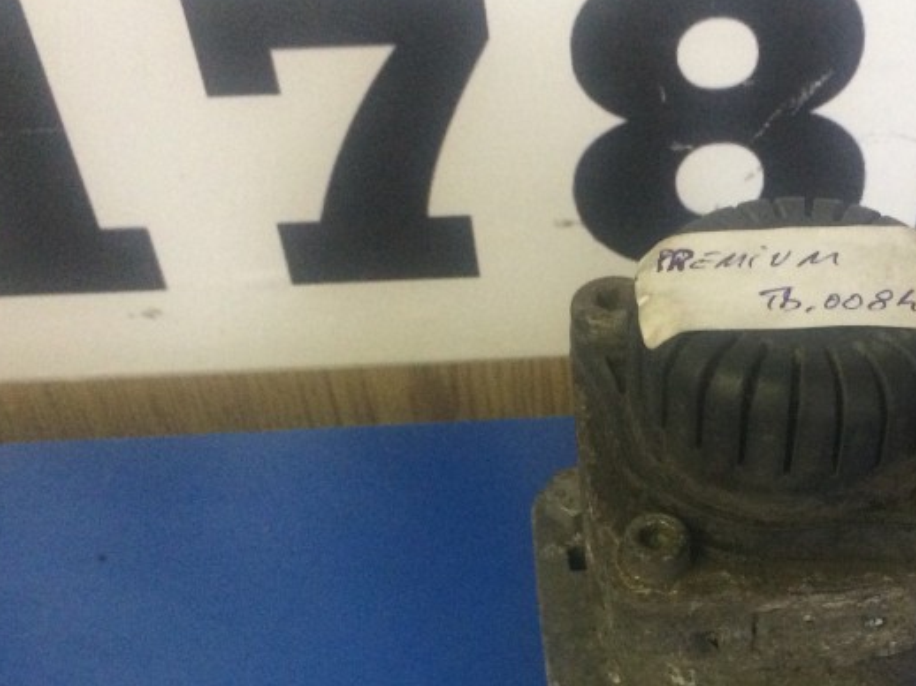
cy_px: 530
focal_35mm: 56
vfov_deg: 25.7
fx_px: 1481
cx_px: 695
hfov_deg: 33.6
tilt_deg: -46.4
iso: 320
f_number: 2.2
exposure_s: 1/33
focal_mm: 4.15
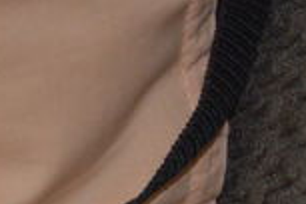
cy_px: 231
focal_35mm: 274
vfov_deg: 5.0
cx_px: -626
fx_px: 2329
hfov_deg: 6.8
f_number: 4
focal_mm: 28
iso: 800
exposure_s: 1/30
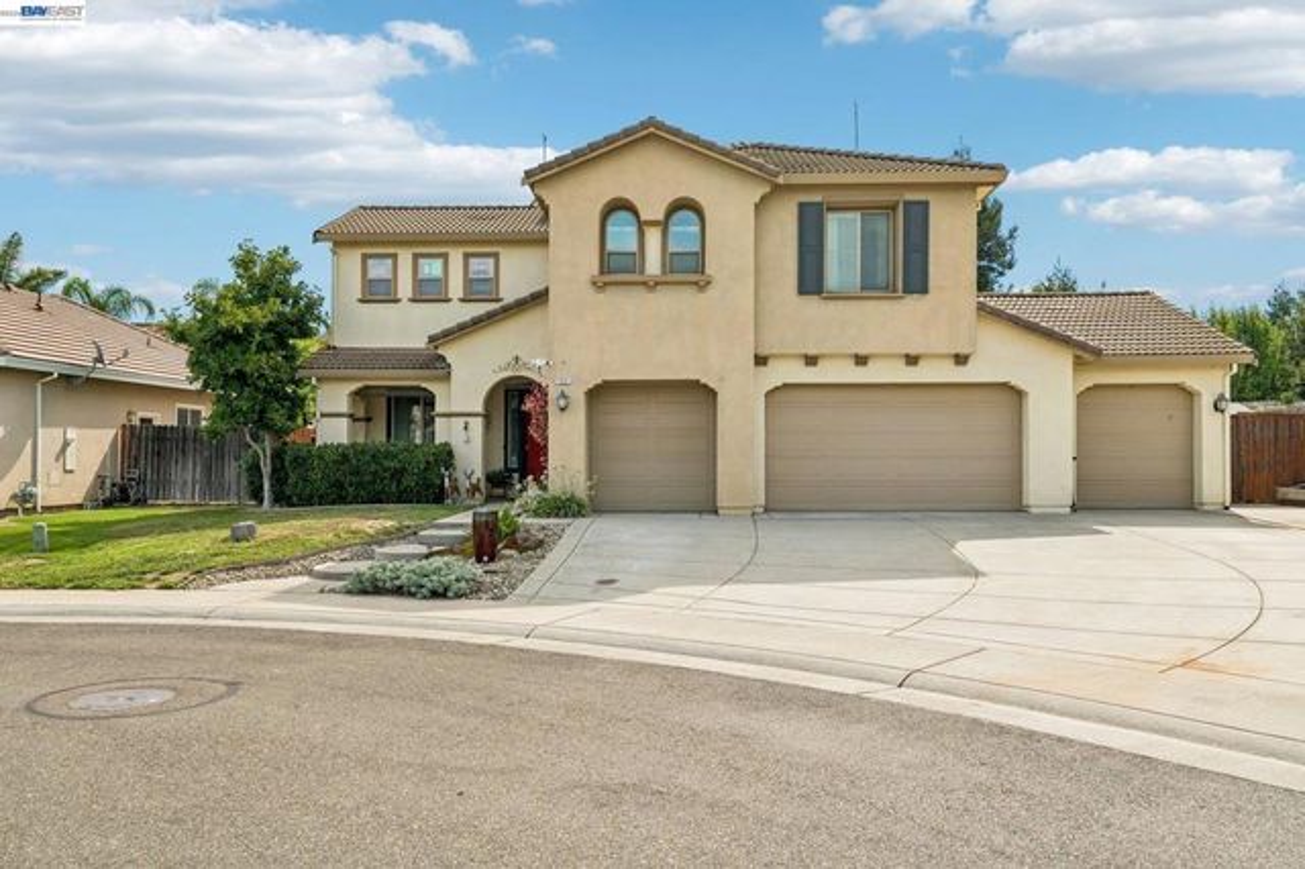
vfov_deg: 47.1
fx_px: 996
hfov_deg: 66.4
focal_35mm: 28
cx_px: 652
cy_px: 434
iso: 400
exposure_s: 1/400
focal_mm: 27.5
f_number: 8
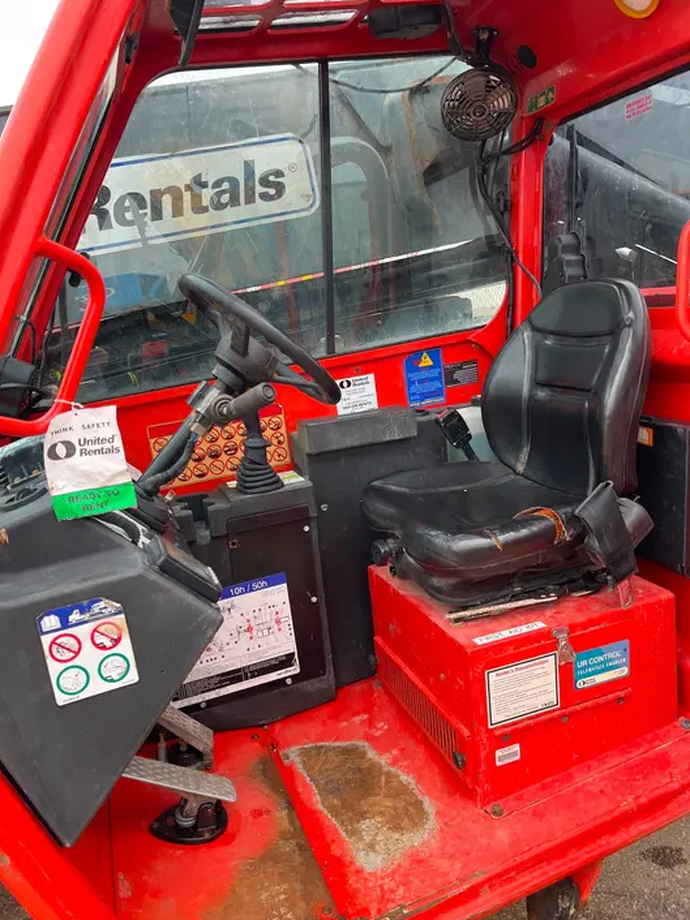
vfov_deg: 65.3
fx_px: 718
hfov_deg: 51.3
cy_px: 448
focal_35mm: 27
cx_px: 339
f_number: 1.6
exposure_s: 1/121
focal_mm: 5.1
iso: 40
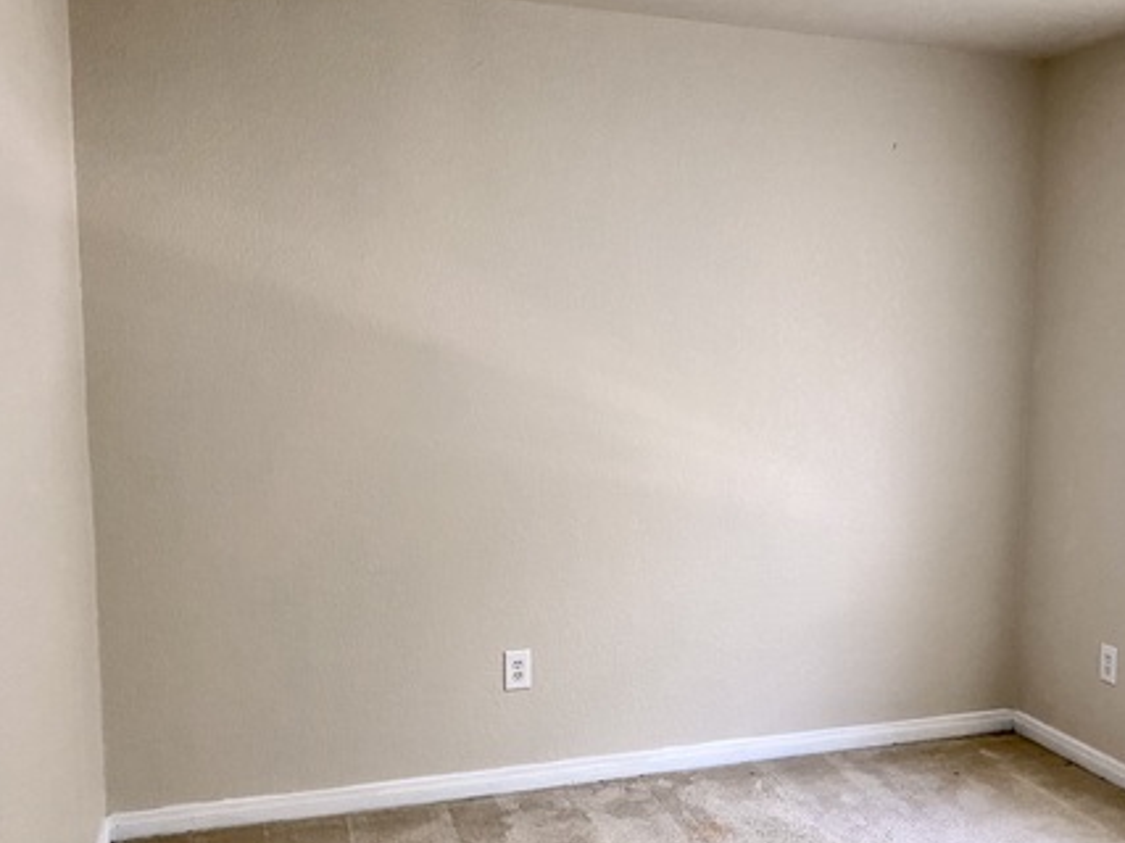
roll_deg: -1.0
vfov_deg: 36.7
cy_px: 477
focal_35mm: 39
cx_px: 780
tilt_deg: -8.1
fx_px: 1267
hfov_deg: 46.8
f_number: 1.8
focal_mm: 4.25
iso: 125
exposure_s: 1/60
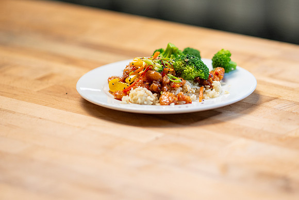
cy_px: 101
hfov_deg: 12.7
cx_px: 202
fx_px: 1339
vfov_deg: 8.5
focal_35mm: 161
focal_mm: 105
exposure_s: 1/800
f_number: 1.4
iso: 640
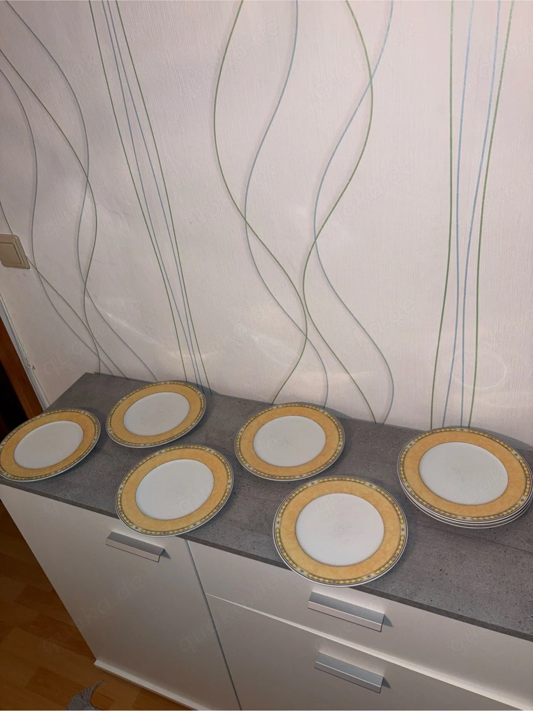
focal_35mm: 26
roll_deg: +8.1
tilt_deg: -33.2
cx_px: 266
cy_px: 356
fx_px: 534
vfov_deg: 67.3
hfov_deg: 53.0
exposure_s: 1/30
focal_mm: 5.96
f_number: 1.6
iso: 50
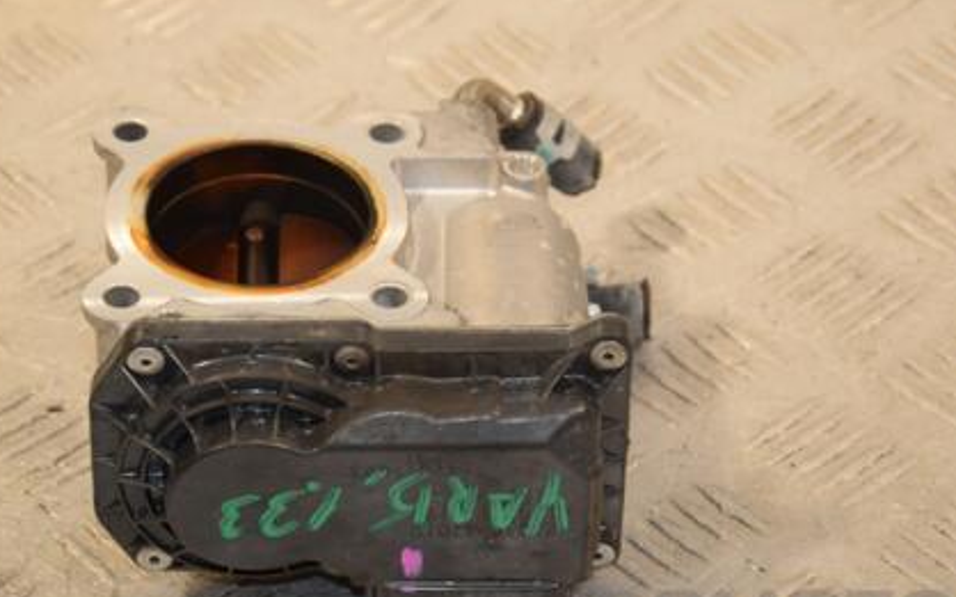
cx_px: 432
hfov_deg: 12.7
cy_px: 320
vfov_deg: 8.0
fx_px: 4291
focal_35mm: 165
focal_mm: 75
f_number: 6.3
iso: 800
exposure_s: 1/200
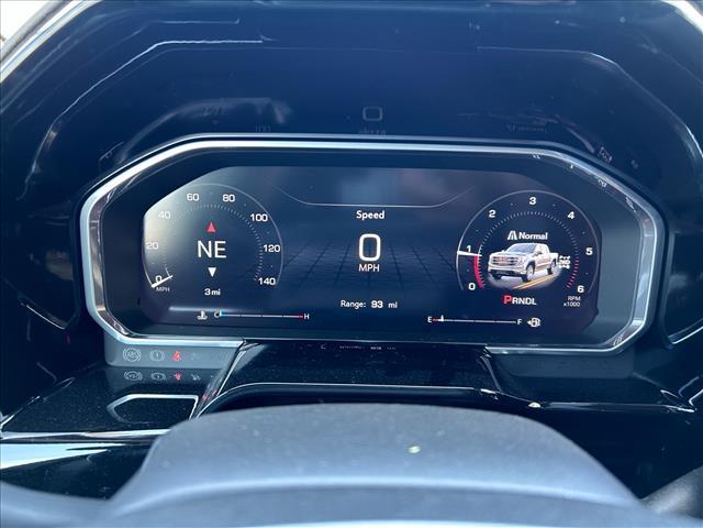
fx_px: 528
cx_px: 352
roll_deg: +0.3
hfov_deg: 67.3
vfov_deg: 53.1
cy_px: 264
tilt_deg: -19.9
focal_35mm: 26
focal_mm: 5.7
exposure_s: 1/60
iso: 160
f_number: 1.5
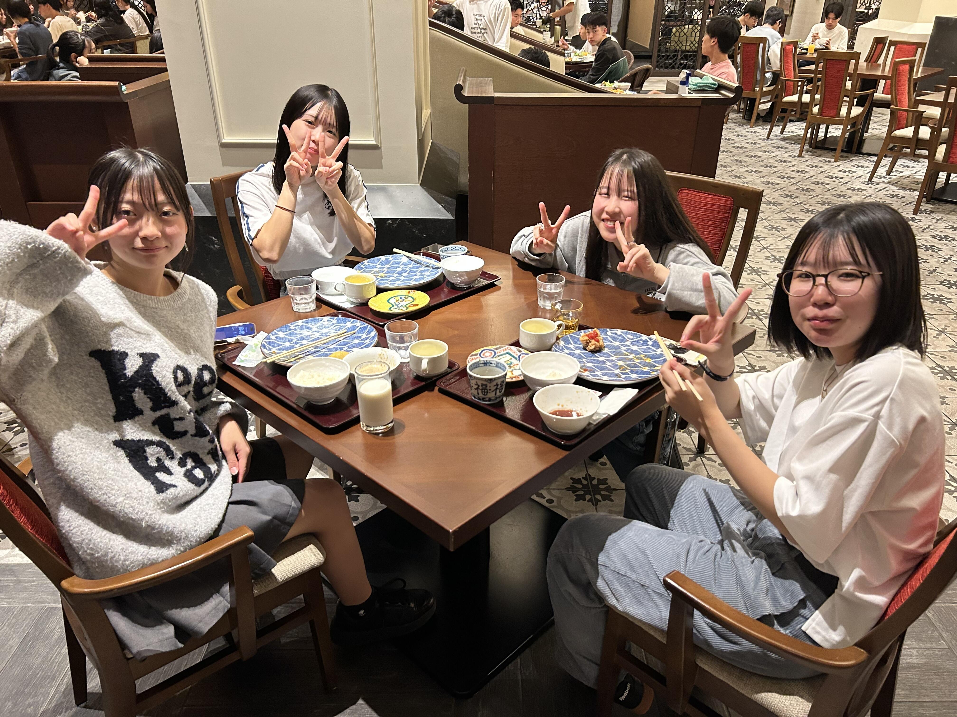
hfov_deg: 67.3
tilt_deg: -28.0
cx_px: 478
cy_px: 358
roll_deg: +0.6
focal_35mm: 26
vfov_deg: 53.1
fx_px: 719
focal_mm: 5.7
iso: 320
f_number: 1.5
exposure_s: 1/60
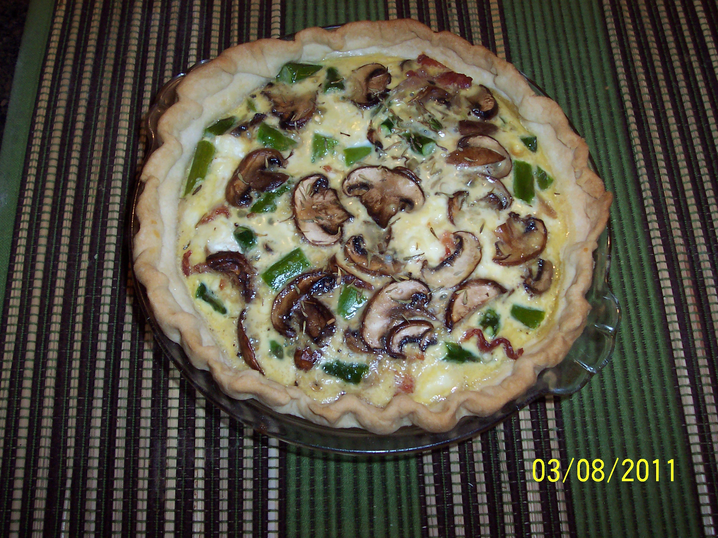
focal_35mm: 37
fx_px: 767
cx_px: 359
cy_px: 269
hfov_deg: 50.1
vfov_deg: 38.7
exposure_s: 1/60
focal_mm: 5.6
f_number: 2.8
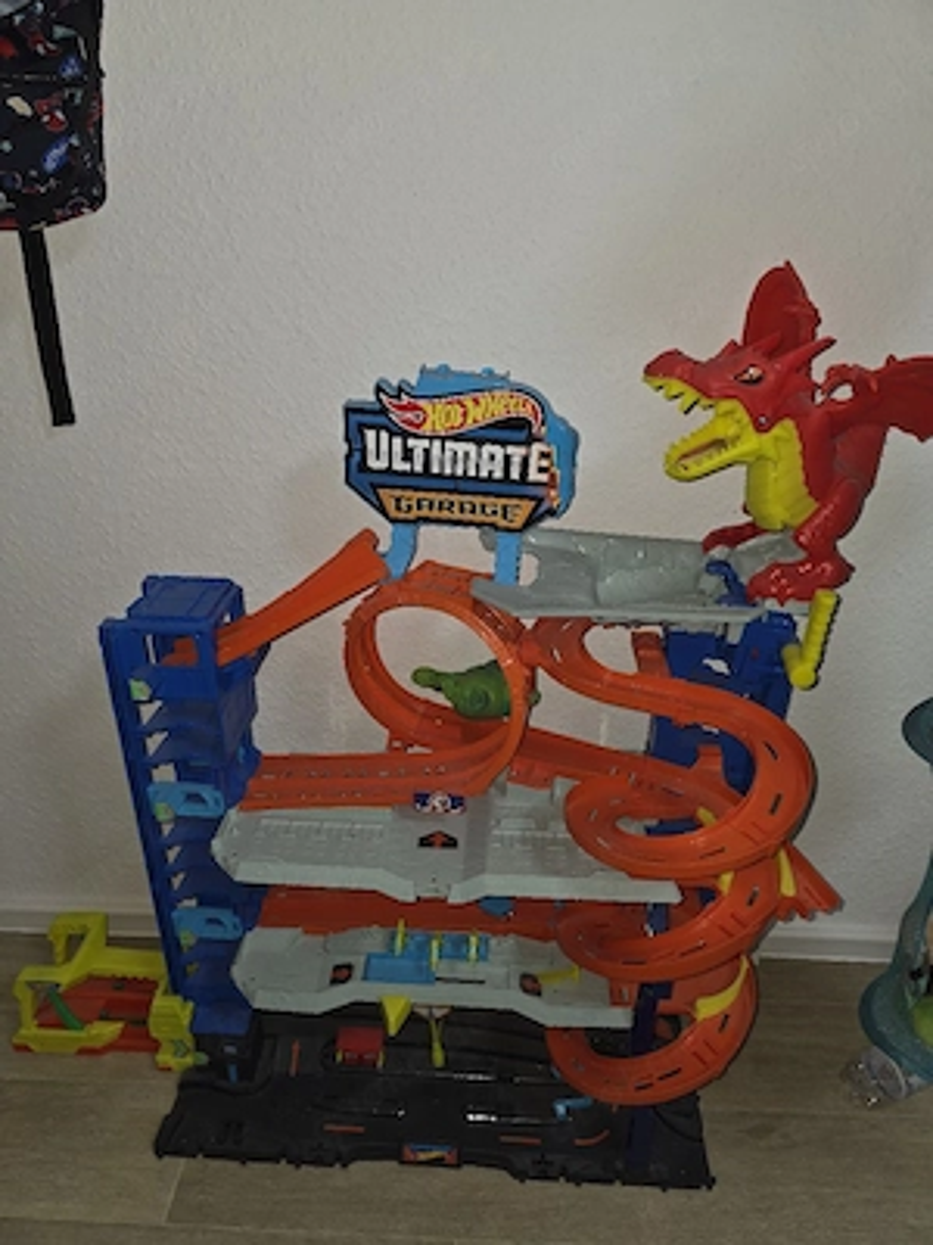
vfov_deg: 73.9
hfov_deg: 58.9
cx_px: 466
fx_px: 827
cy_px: 622
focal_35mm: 23
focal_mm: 6.3
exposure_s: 1/50.3
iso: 100
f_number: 1.7
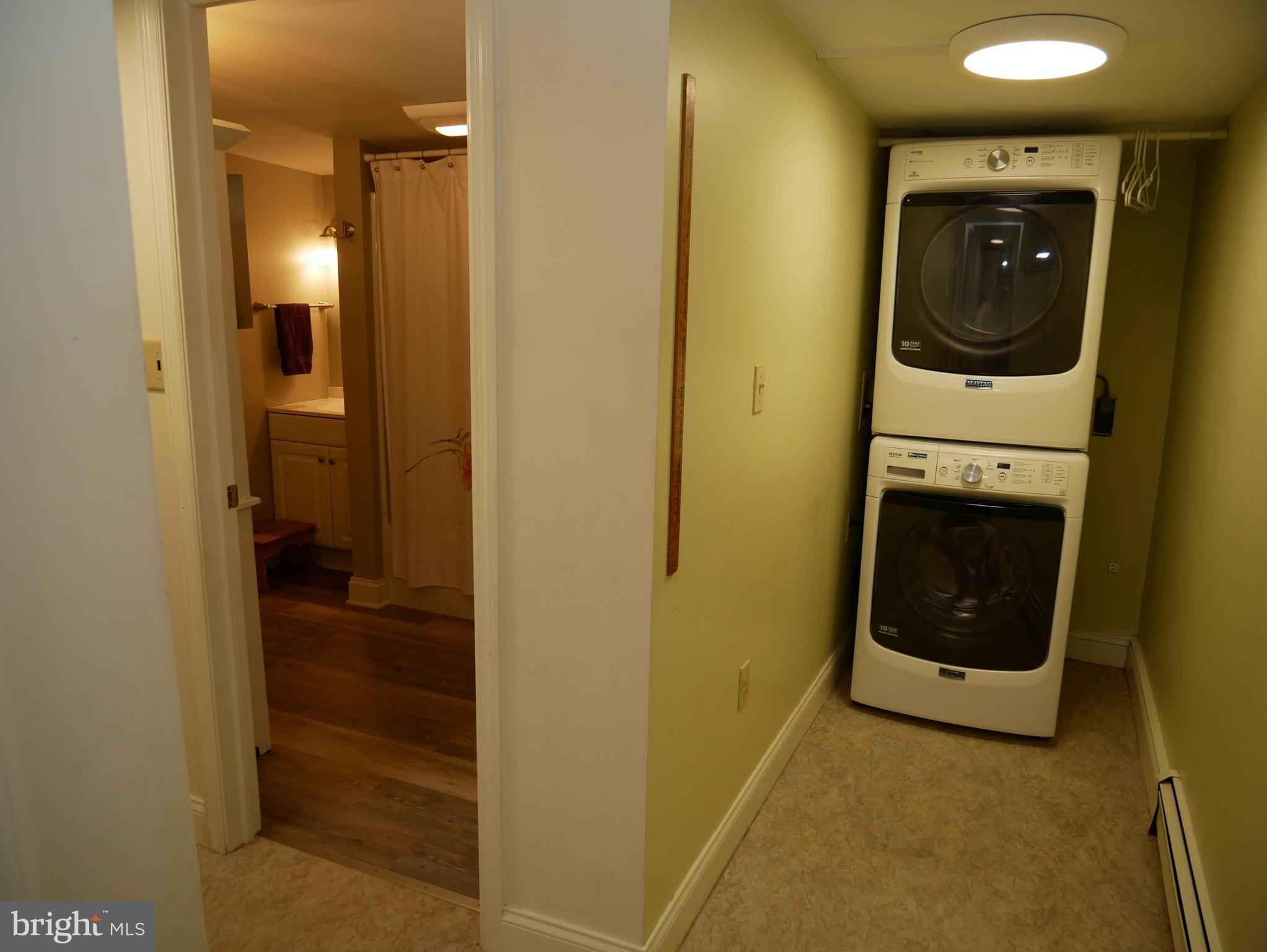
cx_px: 634
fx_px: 879
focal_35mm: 24
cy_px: 476
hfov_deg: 71.6
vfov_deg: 56.9
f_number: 3.5
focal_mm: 12
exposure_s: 1/60
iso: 200
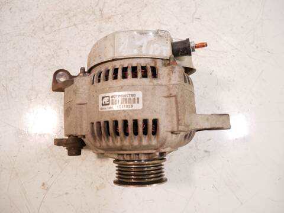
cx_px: 142
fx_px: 197
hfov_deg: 71.6
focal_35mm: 24
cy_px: 106
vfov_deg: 56.8
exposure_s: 1/60
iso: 640
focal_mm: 12
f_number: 3.5
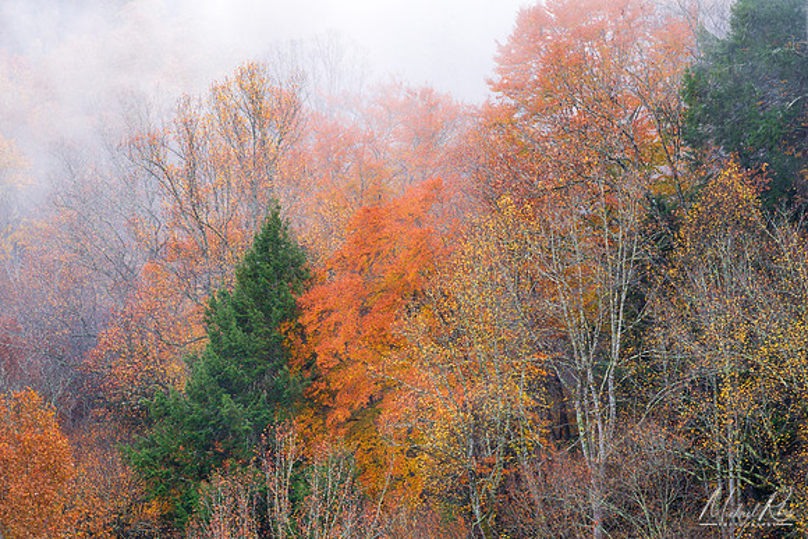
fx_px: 4490
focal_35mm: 200
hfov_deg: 10.3
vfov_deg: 6.9
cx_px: 404
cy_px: 270
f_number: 8
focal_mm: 200
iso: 100
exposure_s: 1/30
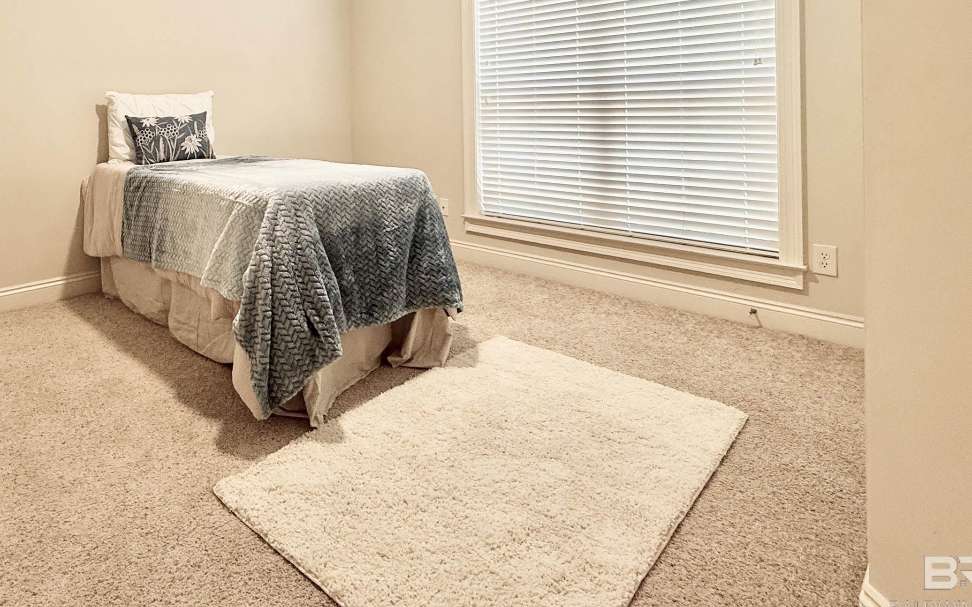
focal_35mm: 22
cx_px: 354
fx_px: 583
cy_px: 115
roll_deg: +1.0
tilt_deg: -0.8
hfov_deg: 77.9
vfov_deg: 51.4
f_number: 2.2
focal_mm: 2.22
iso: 200
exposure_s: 1/60
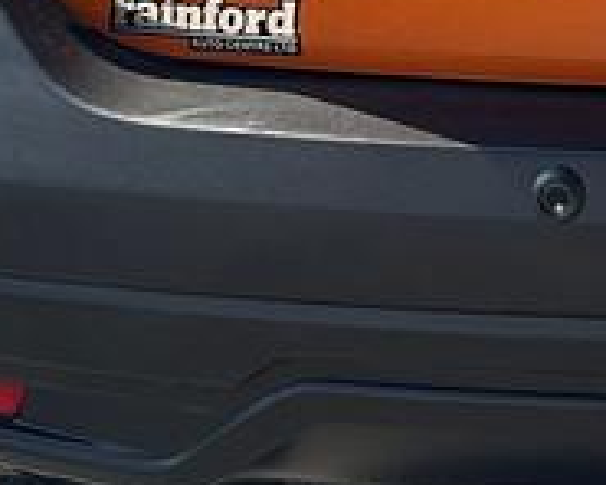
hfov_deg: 11.5
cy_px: -364
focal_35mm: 162
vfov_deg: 9.1
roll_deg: +0.3
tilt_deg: -15.1
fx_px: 2906
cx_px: 852
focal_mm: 6.86
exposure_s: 1/2299
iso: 80
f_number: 1.78
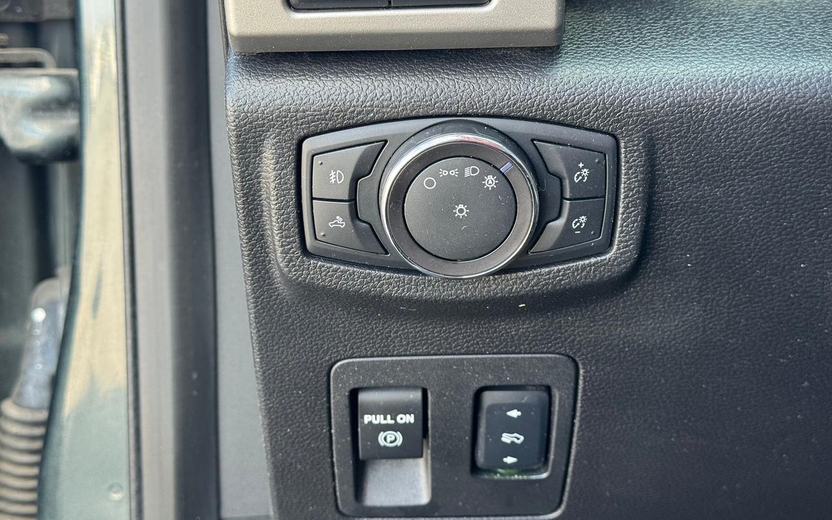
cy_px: 222
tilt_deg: -11.6
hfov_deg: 39.6
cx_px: 416
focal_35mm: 51
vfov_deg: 25.3
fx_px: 1156
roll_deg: +0.0
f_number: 1.78
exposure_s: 1/101
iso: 100
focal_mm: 6.76
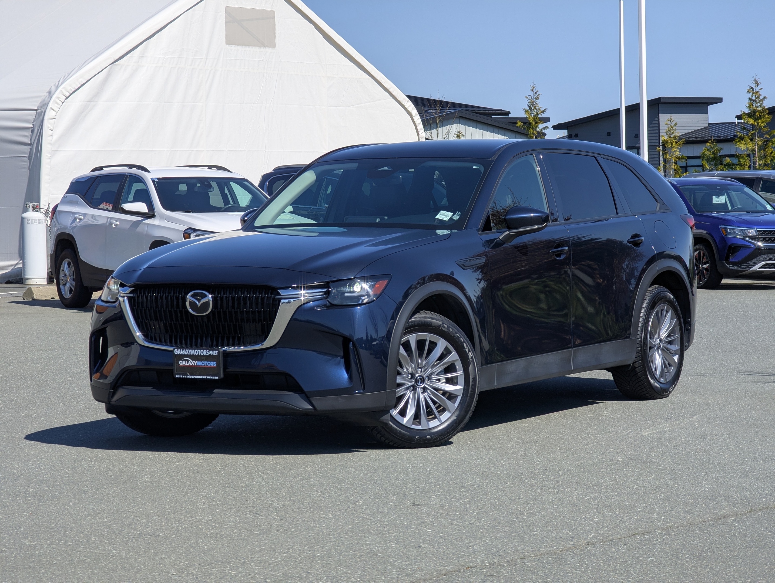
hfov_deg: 18.5
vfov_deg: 14.0
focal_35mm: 106
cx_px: 388
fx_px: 2376
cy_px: 292
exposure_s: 1/591
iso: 32
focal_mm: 19
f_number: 3.5
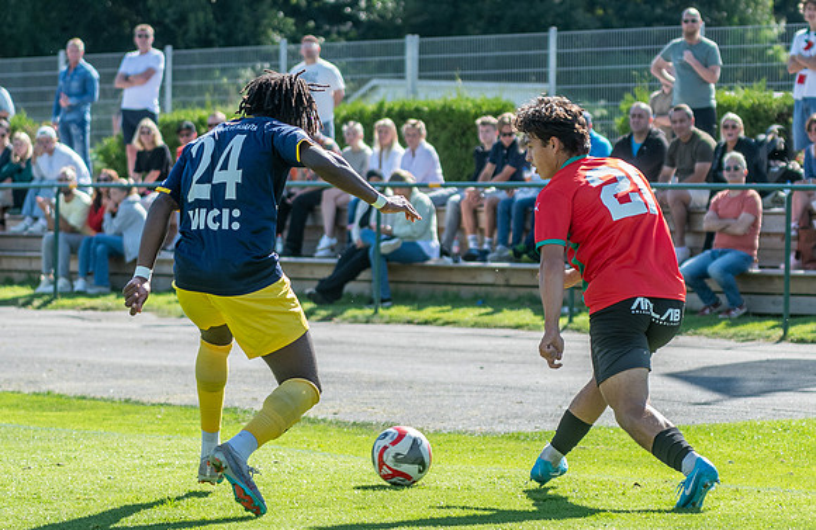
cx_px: 640
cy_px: 265
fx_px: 3735
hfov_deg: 12.4
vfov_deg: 8.1
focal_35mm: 166
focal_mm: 70
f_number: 3.2
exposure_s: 1/2000
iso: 500
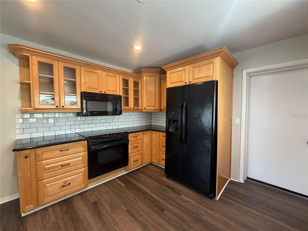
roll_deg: -0.3
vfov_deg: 85.7
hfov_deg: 102.1
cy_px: 116
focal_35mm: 14
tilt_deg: -2.0
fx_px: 125
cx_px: 154
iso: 250
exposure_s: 1/60
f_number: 2.2
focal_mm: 2.22
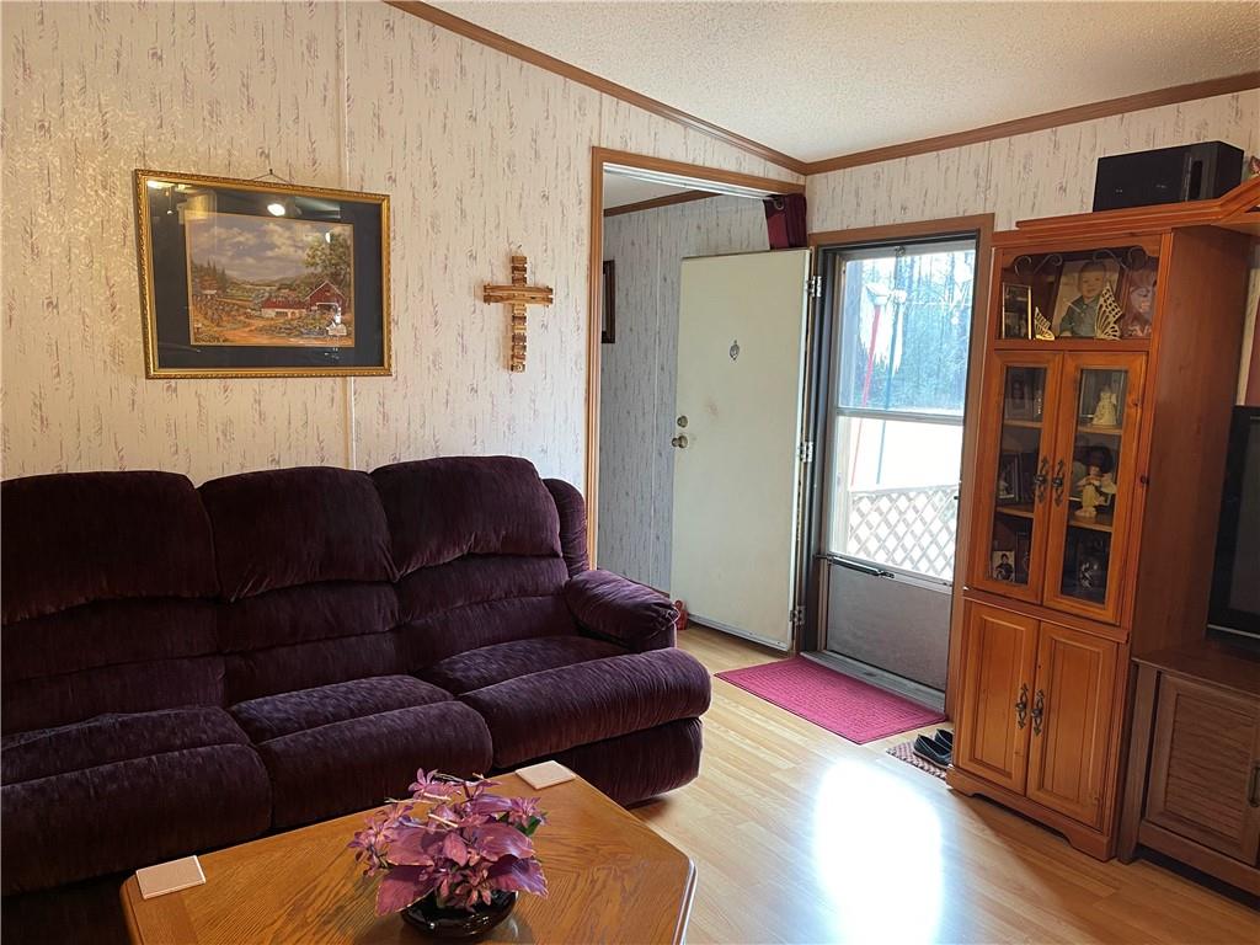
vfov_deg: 53.1
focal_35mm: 26
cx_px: 630
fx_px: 946
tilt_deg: -7.6
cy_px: 472
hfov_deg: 67.3
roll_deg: -1.7
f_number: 1.6
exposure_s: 1/60
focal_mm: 5.1
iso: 200
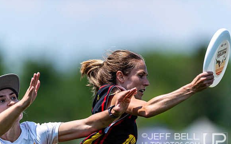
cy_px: 76
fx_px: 2582
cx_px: 115
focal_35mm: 410
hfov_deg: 5.1
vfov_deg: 3.2
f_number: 2.8
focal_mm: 400
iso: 100
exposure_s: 1/3200
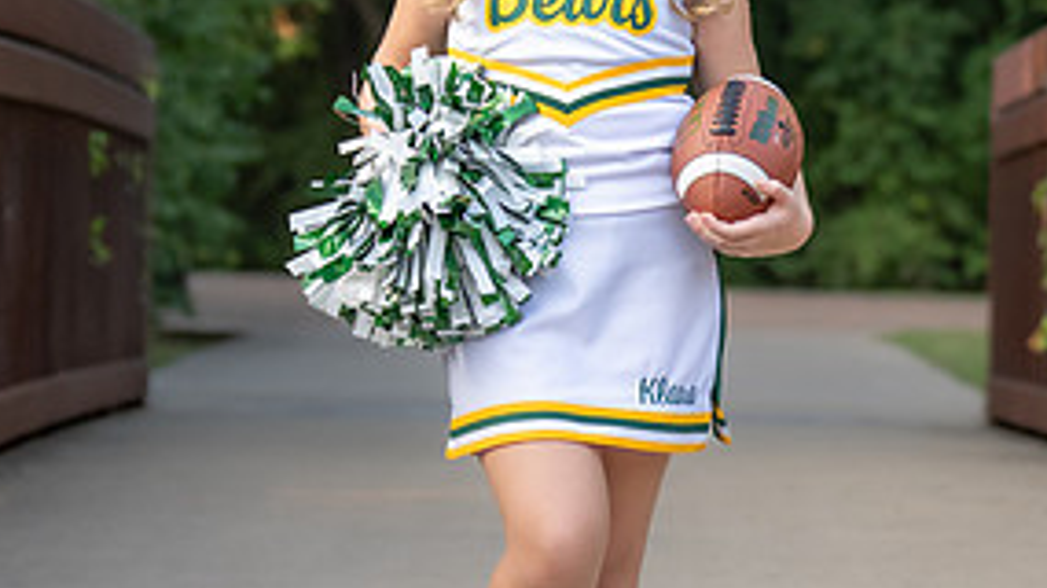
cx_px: 625
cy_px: 144
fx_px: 5800
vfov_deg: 5.8
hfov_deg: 10.3
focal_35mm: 209
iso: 640
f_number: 2.8
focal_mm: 70
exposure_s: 1/1000
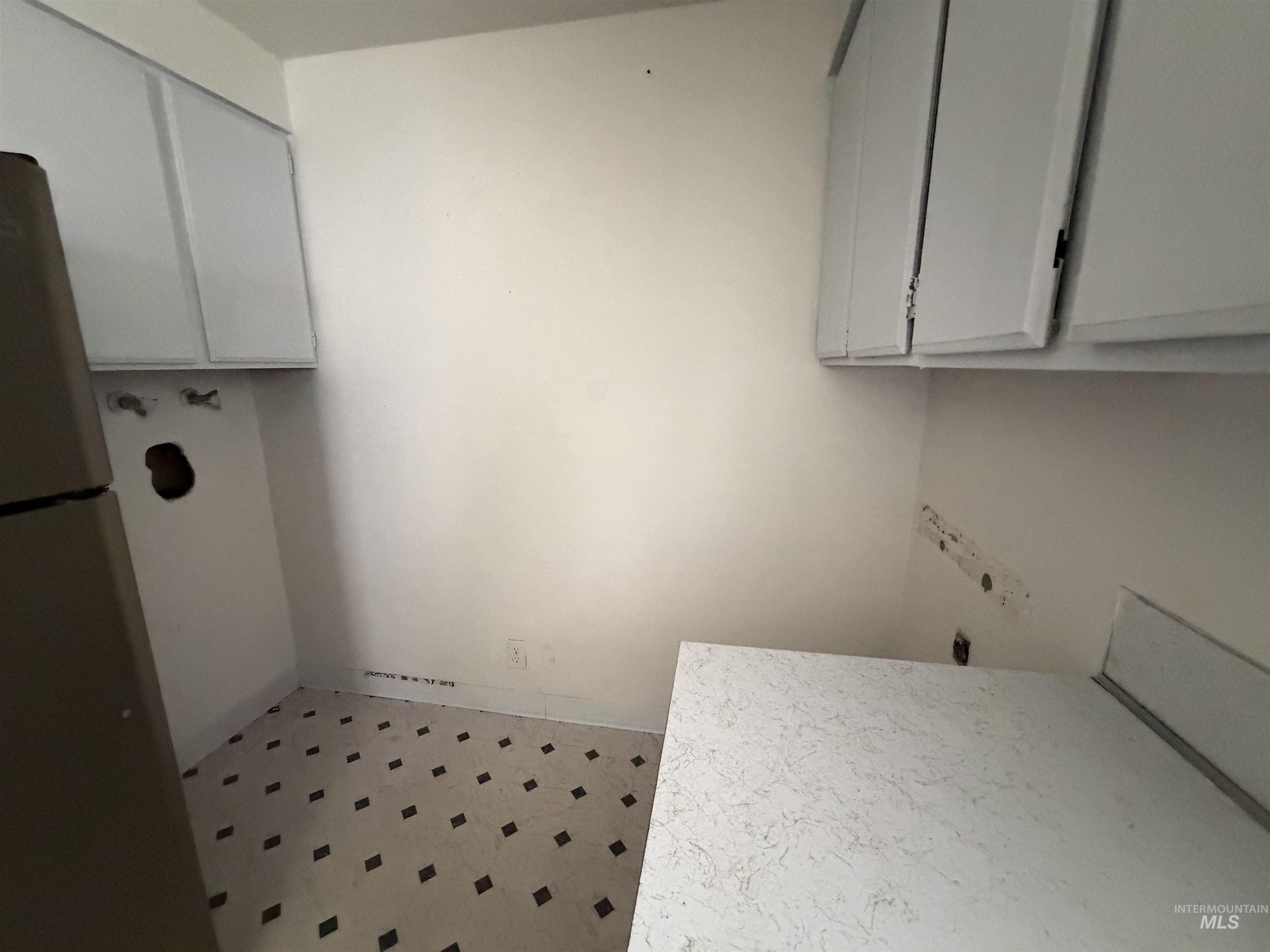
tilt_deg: -11.6
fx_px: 514
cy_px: 476
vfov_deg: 85.7
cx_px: 635
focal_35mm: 14
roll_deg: +0.8
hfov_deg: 102.1
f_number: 2.2
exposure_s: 1/60
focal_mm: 2.22
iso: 1250
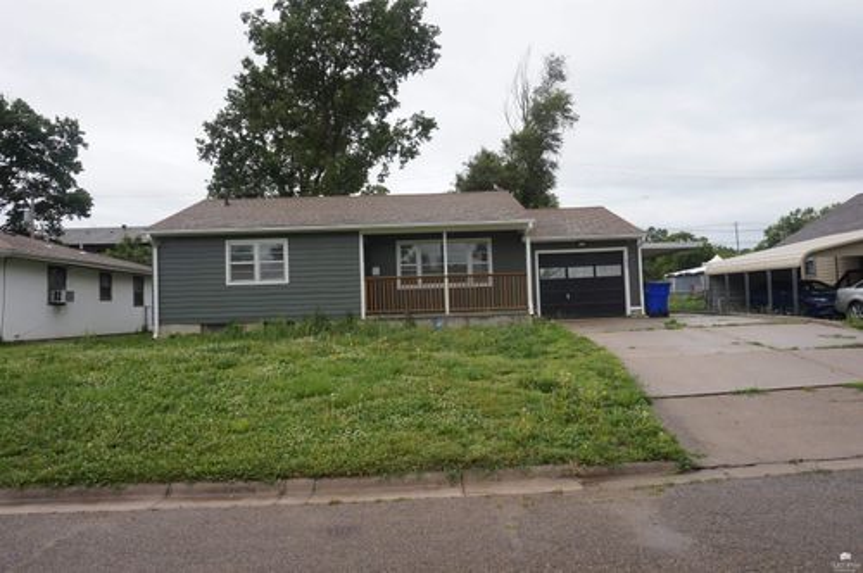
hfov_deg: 73.8
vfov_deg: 53.0
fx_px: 575
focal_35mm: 24
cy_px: 286
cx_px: 432
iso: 100
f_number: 9
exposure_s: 1/125
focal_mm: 16
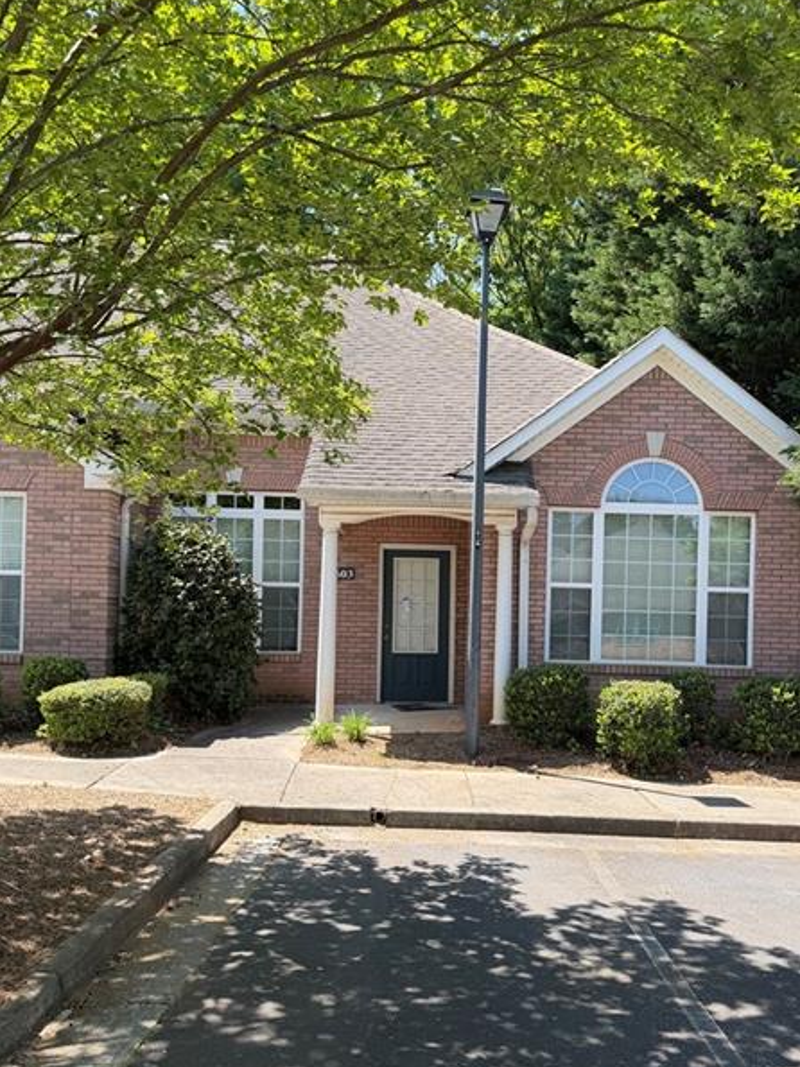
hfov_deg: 45.3
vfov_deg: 58.1
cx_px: 457
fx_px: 956
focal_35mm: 31
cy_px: 608
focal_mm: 6.76
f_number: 1.78
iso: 80
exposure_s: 1/979
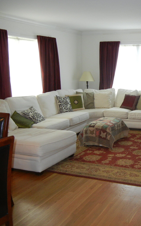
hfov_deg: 28.1
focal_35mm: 43
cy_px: 114
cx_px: 140
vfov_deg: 46.2
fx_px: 264
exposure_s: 1/30
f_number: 3.5
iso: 222
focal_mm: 5.4
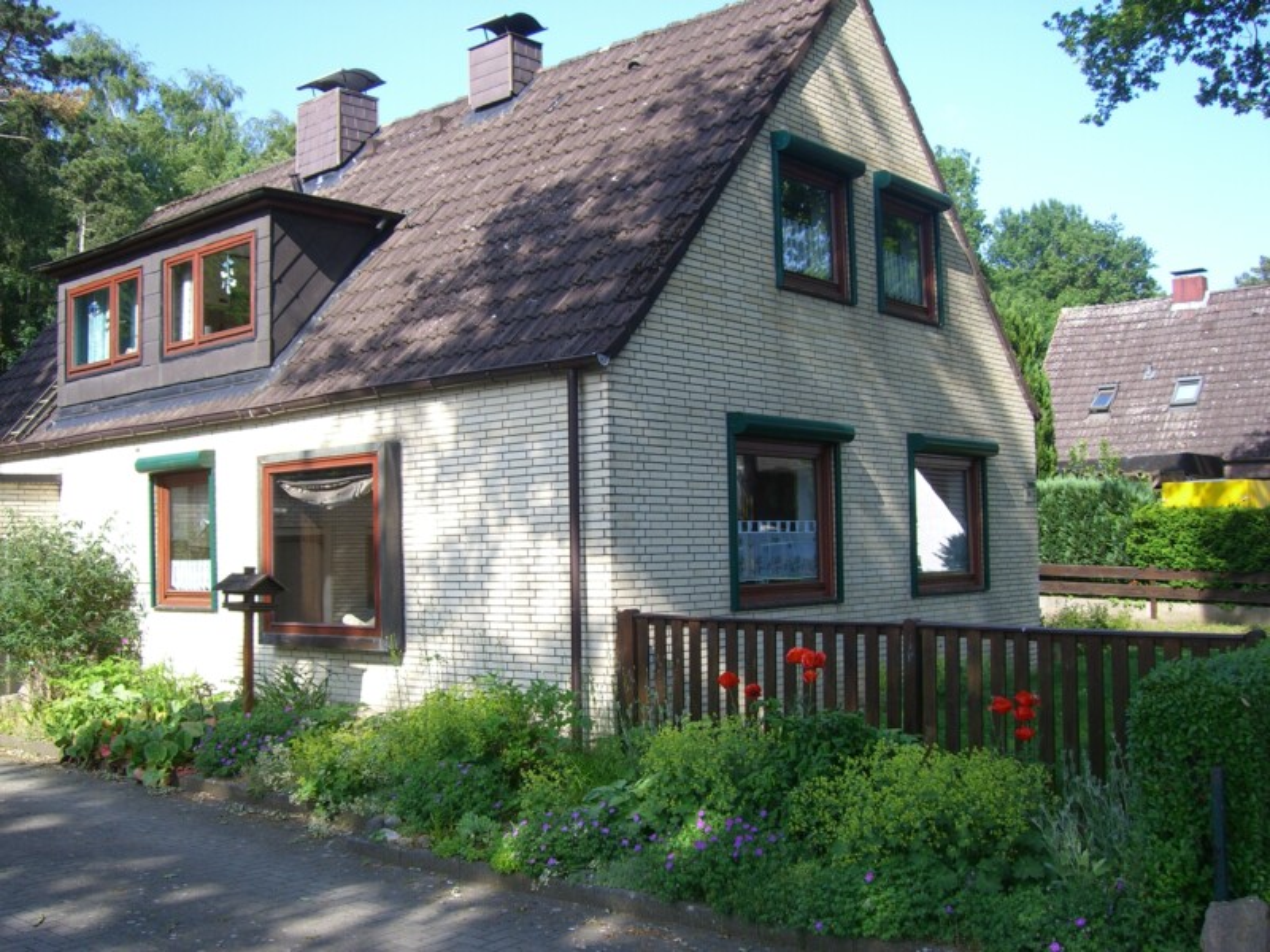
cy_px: 476
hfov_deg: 49.0
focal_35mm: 38
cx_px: 635
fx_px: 1394
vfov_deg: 37.7
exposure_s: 1/160
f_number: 4.3
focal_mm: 6.2
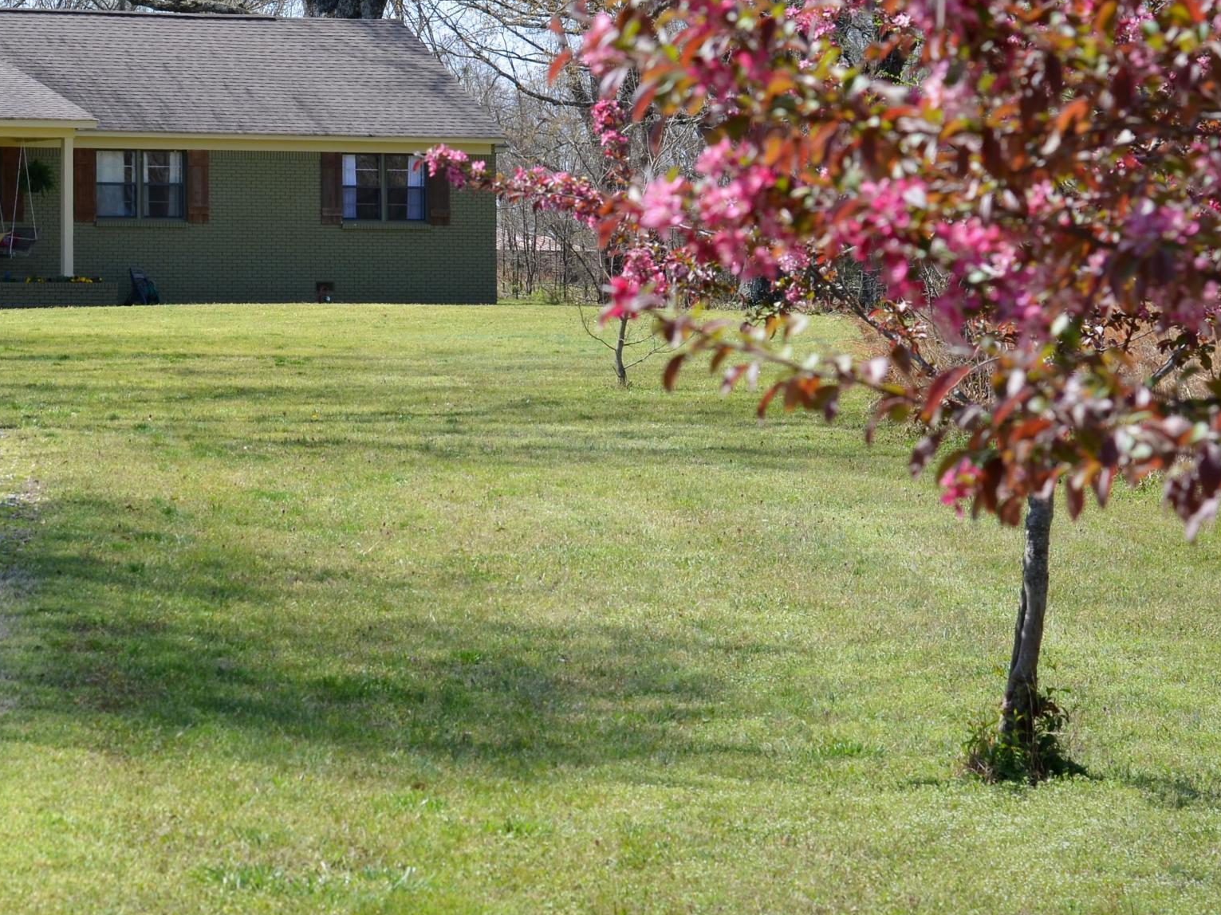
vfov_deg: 10.5
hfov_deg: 13.8
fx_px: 4973
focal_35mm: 141
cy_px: 298
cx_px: 51
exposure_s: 1/400
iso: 200
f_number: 7.1
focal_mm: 50
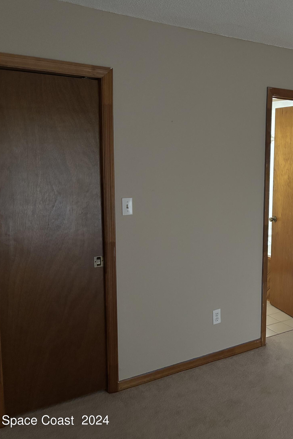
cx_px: 260
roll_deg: -1.1
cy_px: 216
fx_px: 452
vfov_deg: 51.9
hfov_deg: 34.1
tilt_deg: -8.9
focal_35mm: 37
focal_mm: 5.96
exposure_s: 1/30
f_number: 1.6
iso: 800
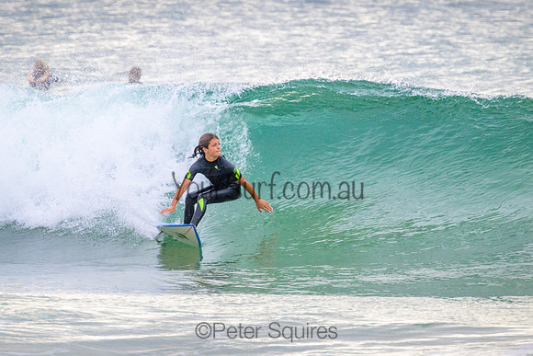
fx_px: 13928
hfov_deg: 2.2
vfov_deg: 1.5
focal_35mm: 941
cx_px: 279
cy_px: 178
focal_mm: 800
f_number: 11
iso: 3200
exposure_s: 1/2000
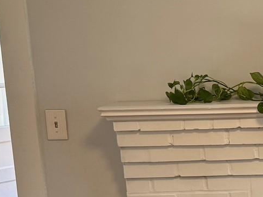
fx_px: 767
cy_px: 199
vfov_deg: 14.4
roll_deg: +0.5
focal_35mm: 101
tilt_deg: -9.0
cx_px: 338
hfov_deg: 18.2
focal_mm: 6.76
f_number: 1.78
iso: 125
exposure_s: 1/60
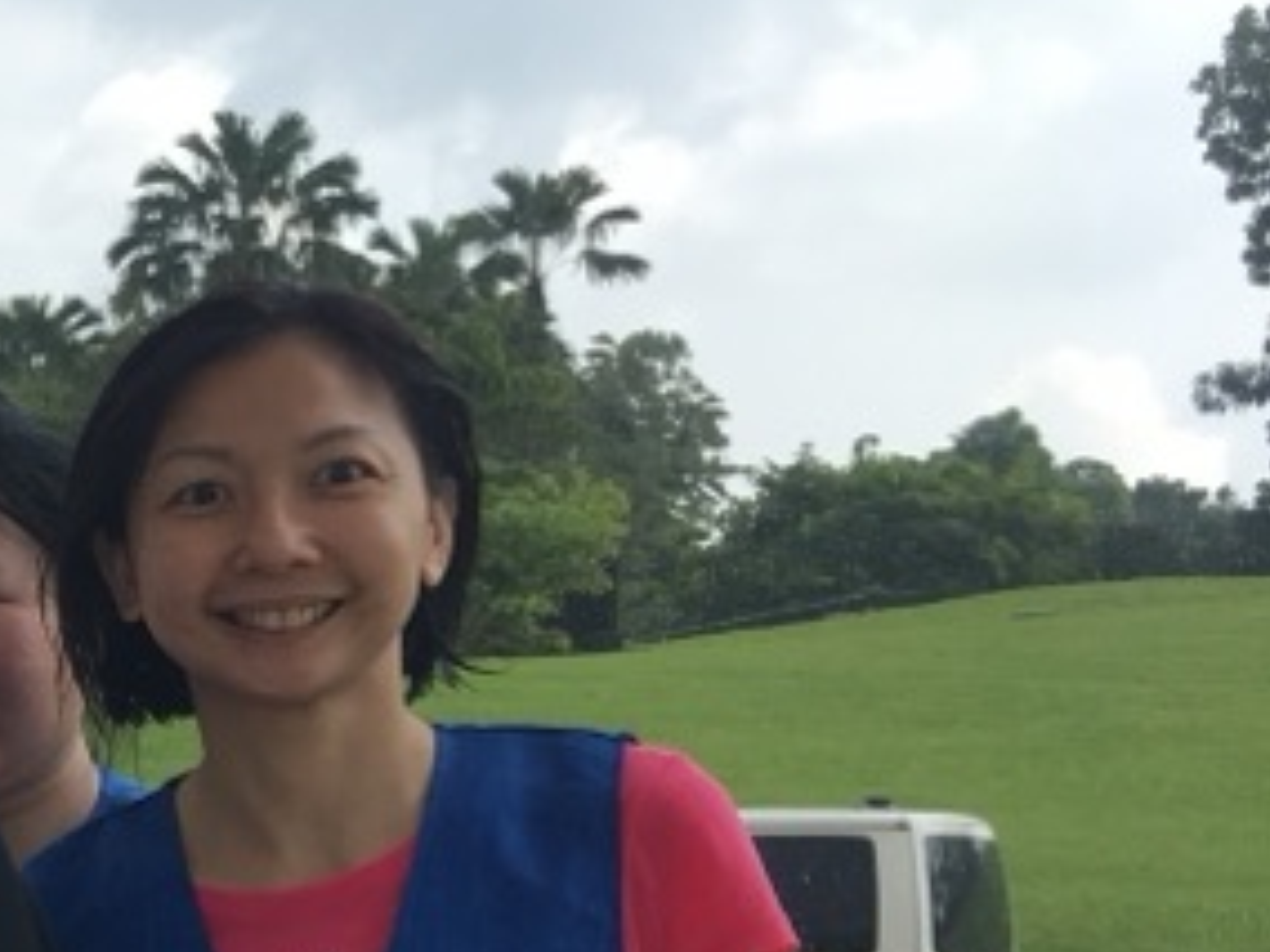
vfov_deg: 14.1
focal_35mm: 102
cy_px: 1153
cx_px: -961
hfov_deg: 16.4
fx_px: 3742
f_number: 2.2
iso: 25
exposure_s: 1/962
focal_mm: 4.15
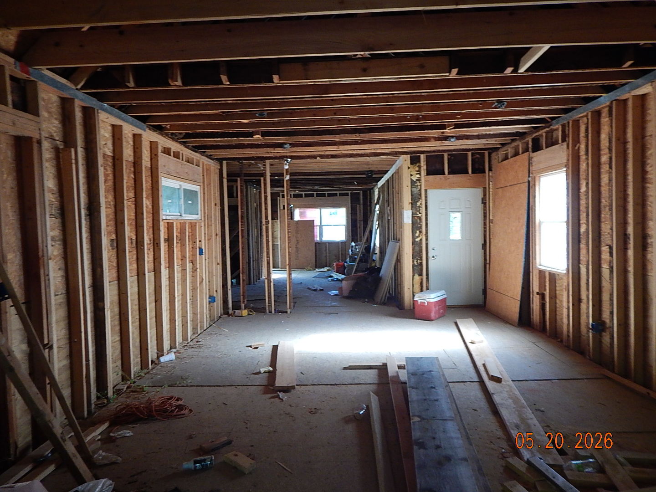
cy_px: 246
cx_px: 328
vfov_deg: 61.1
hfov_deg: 76.4
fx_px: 417
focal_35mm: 22
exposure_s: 1/30
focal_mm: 4
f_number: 3
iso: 280
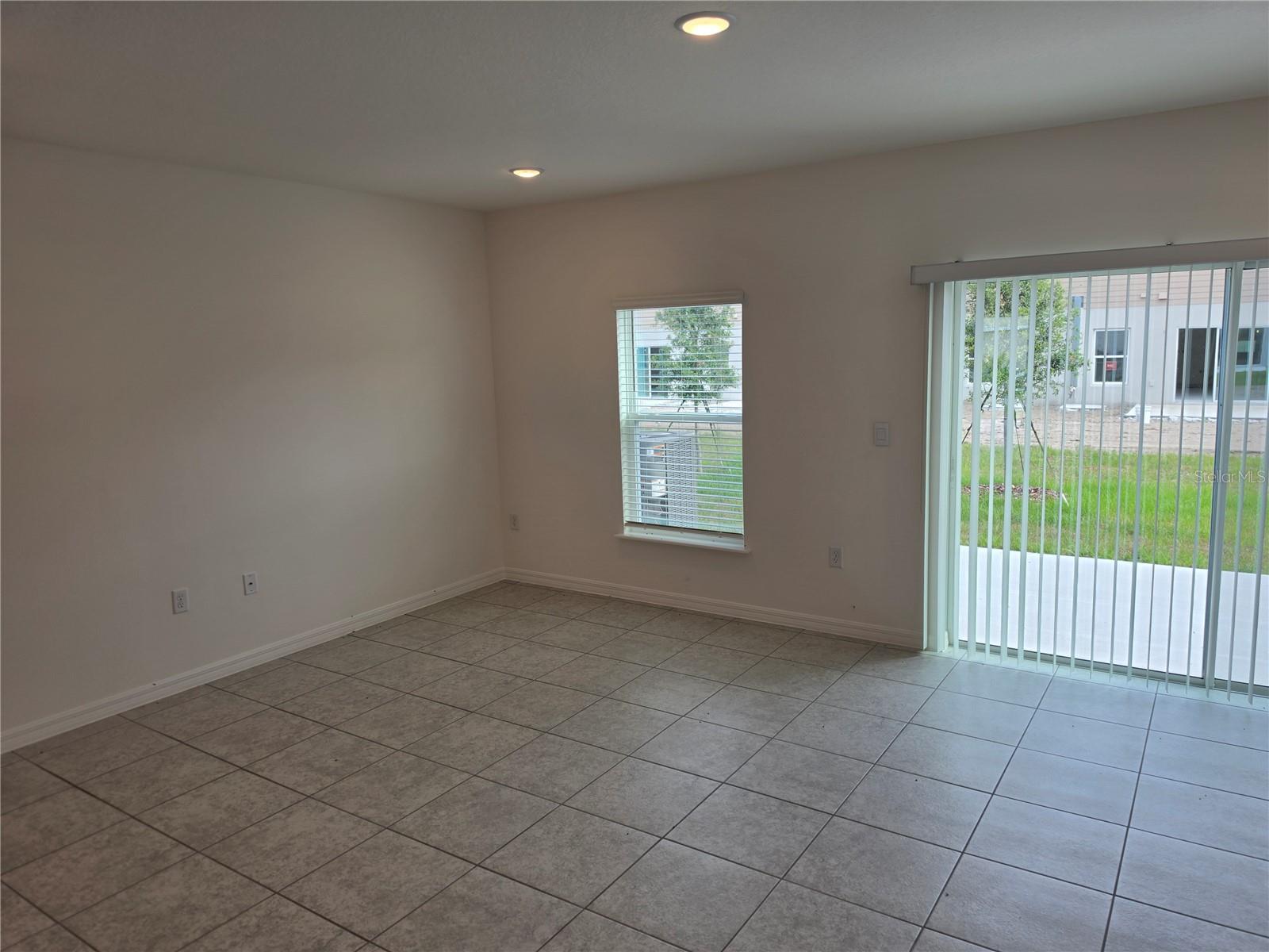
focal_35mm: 23
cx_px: 634
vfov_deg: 58.9
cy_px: 476
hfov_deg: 73.9
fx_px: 843
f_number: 1.4
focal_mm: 6.5
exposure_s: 1/120
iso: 10
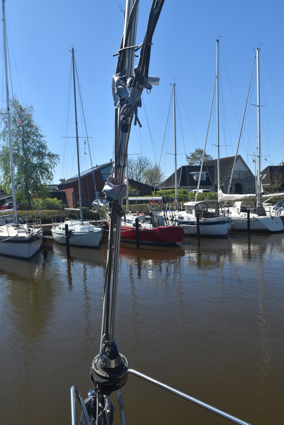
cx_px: 142
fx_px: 354
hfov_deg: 43.7
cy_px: 212
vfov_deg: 61.9
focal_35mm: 30
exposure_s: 1/400
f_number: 10
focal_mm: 20
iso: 200
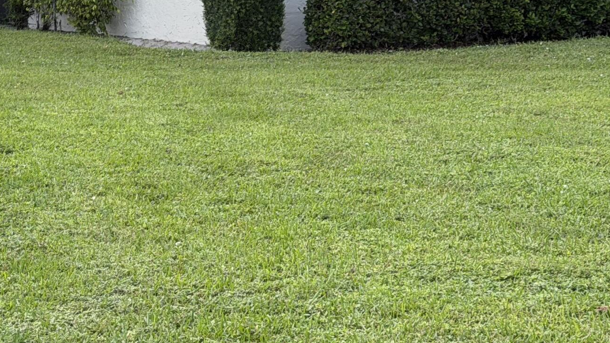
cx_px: 160
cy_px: -144
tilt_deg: +1.6
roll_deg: -0.3
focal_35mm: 121
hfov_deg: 17.6
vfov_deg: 9.8
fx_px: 1957
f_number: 1.78
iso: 100
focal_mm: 6.76
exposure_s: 1/2865
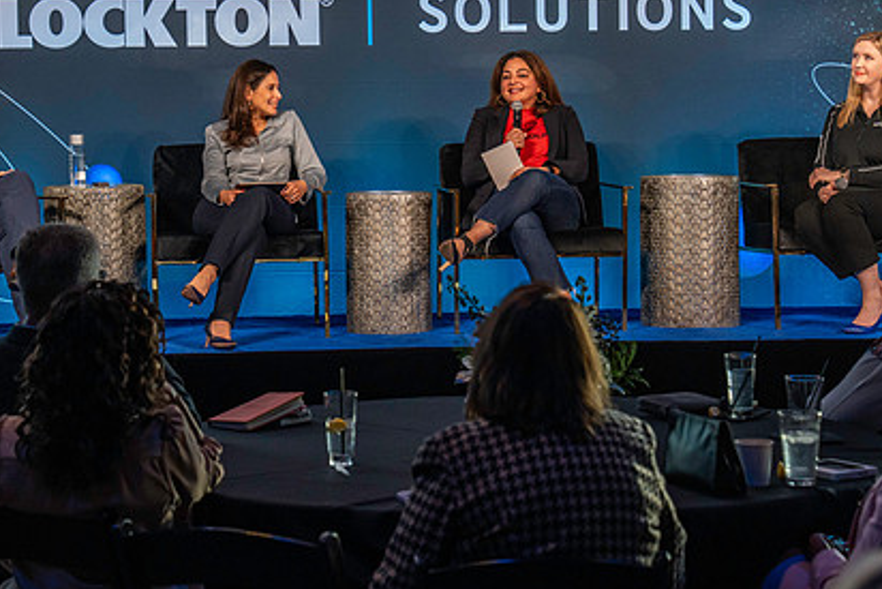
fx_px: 2279
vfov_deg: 14.7
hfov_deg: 21.9
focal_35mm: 93
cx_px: 376
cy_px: 202
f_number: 4.5
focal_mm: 61
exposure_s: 1/200
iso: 3200
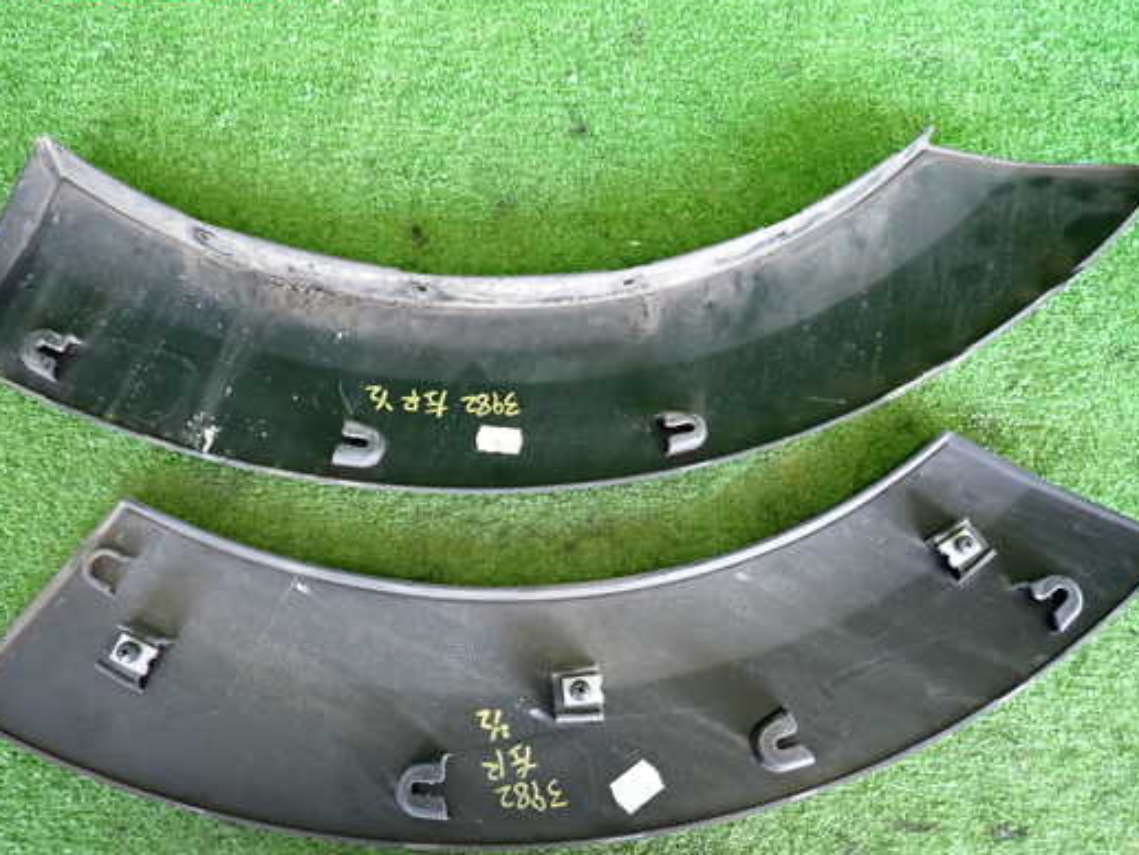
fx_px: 954
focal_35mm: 29
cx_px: 544
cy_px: 452
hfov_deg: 61.6
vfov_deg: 48.2
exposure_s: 1/30
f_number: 2
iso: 320
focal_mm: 4.5
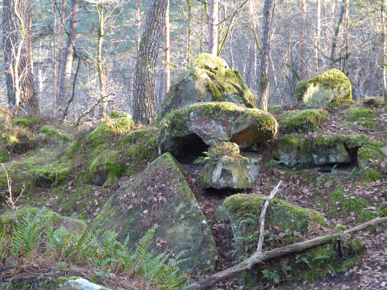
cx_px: 194
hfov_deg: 26.0
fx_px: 838
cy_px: 145
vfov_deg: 19.6
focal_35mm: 75
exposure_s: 1/40
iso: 400
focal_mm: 12.5
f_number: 4.5
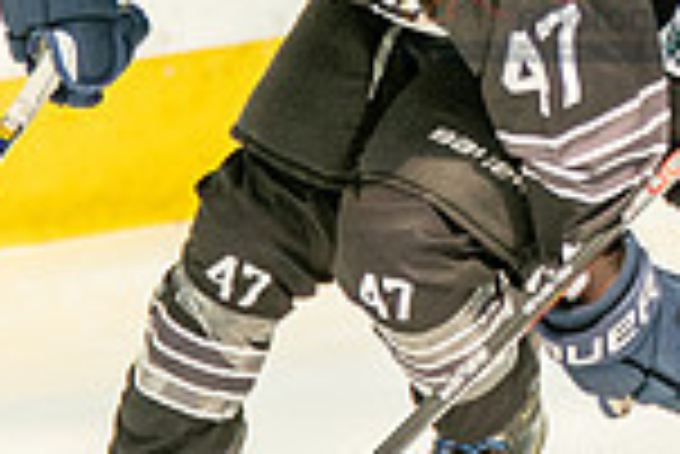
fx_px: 22121
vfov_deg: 1.2
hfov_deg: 1.8
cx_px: 1089
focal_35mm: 1170
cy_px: -7
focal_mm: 221
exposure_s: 1/5000
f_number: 3.2
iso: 1600
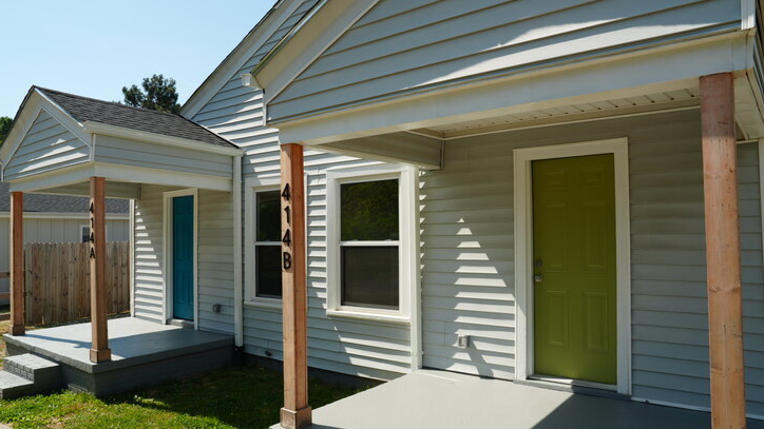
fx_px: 527
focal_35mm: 26
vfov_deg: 44.4
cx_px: 384
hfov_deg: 71.9
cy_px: 225
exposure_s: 1/125
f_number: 7.1
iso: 100
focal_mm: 24
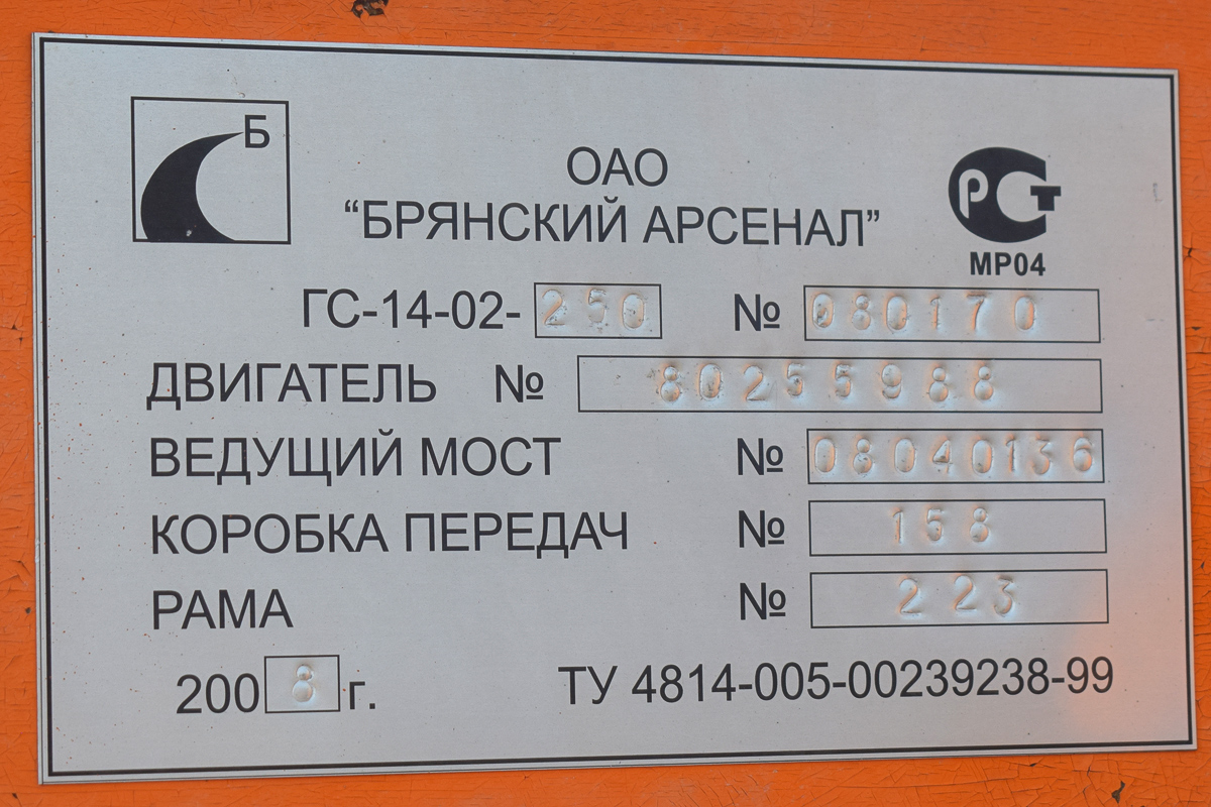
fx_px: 2775
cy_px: 404
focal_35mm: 82
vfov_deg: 16.6
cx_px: 606
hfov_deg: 24.6
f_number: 8
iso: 400
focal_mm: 55
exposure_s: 1/250
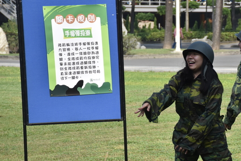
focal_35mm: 177
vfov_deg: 7.8
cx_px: 183
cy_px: 117
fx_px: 1184
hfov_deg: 11.6
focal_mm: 75
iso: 400
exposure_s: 1/1600
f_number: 5.6
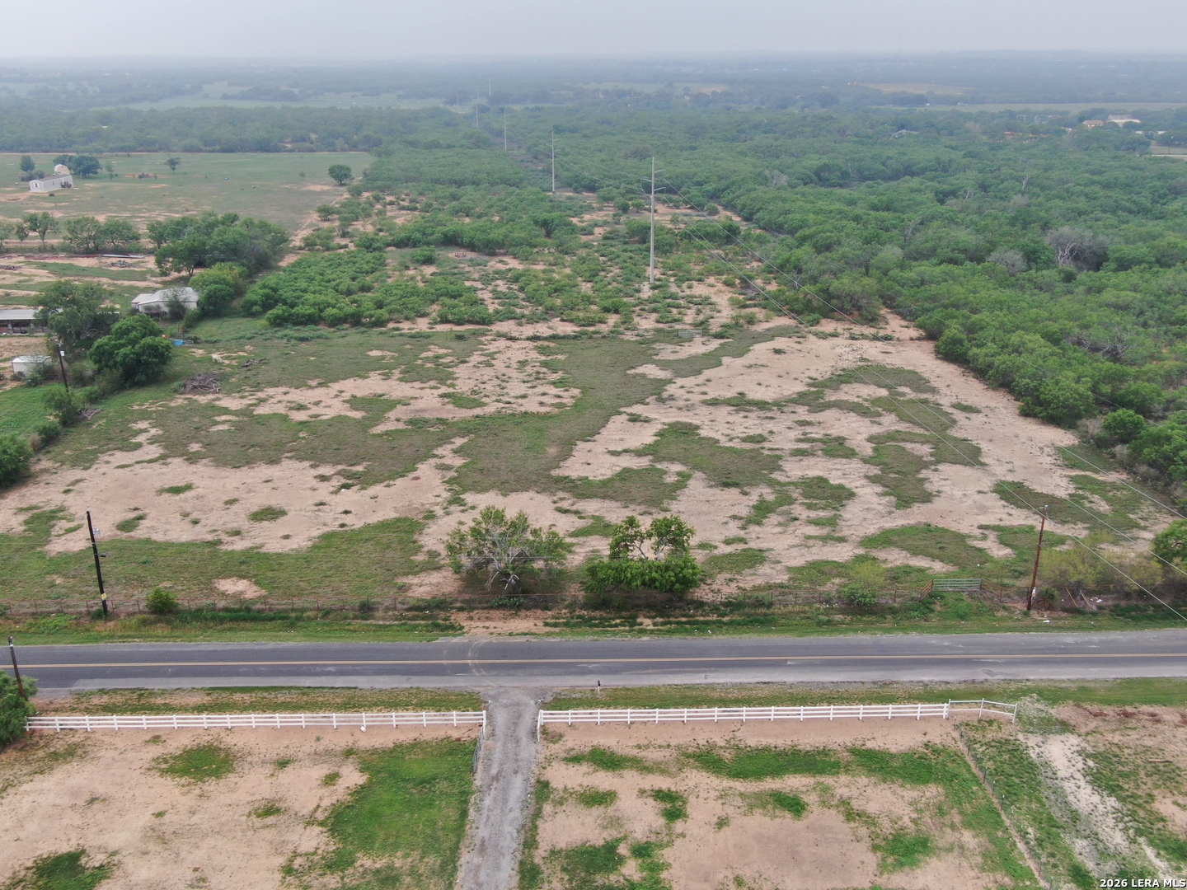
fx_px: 1132
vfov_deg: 42.9
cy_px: 445
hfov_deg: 55.4
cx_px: 594
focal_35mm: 33
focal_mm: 5.57
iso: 100
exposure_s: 1/240
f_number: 3.2
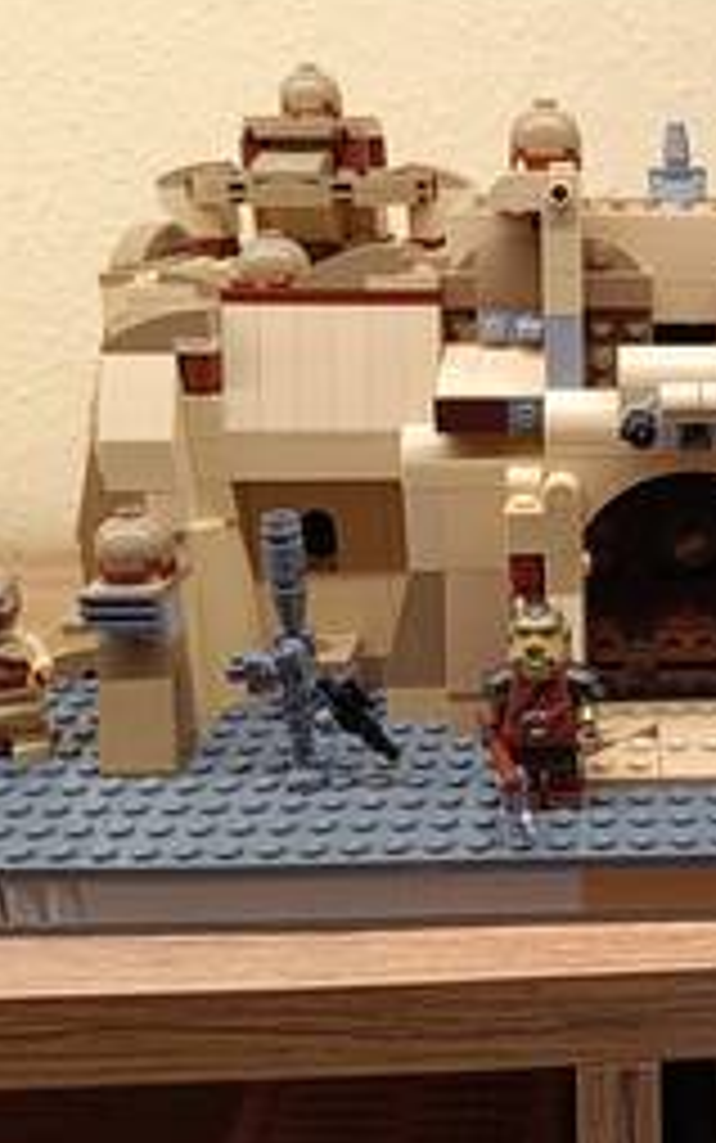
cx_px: 693
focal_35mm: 36
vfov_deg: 54.0
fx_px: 1123
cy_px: 540
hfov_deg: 32.9
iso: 366
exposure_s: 1/50.1
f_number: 1.88
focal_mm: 5.59
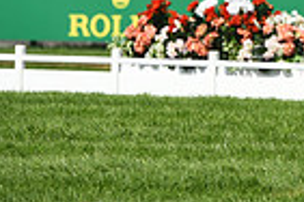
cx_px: 552
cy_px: -148
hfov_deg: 2.9
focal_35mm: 719
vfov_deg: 1.9
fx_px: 6071
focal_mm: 175
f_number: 6.3
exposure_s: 1/1250
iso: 160
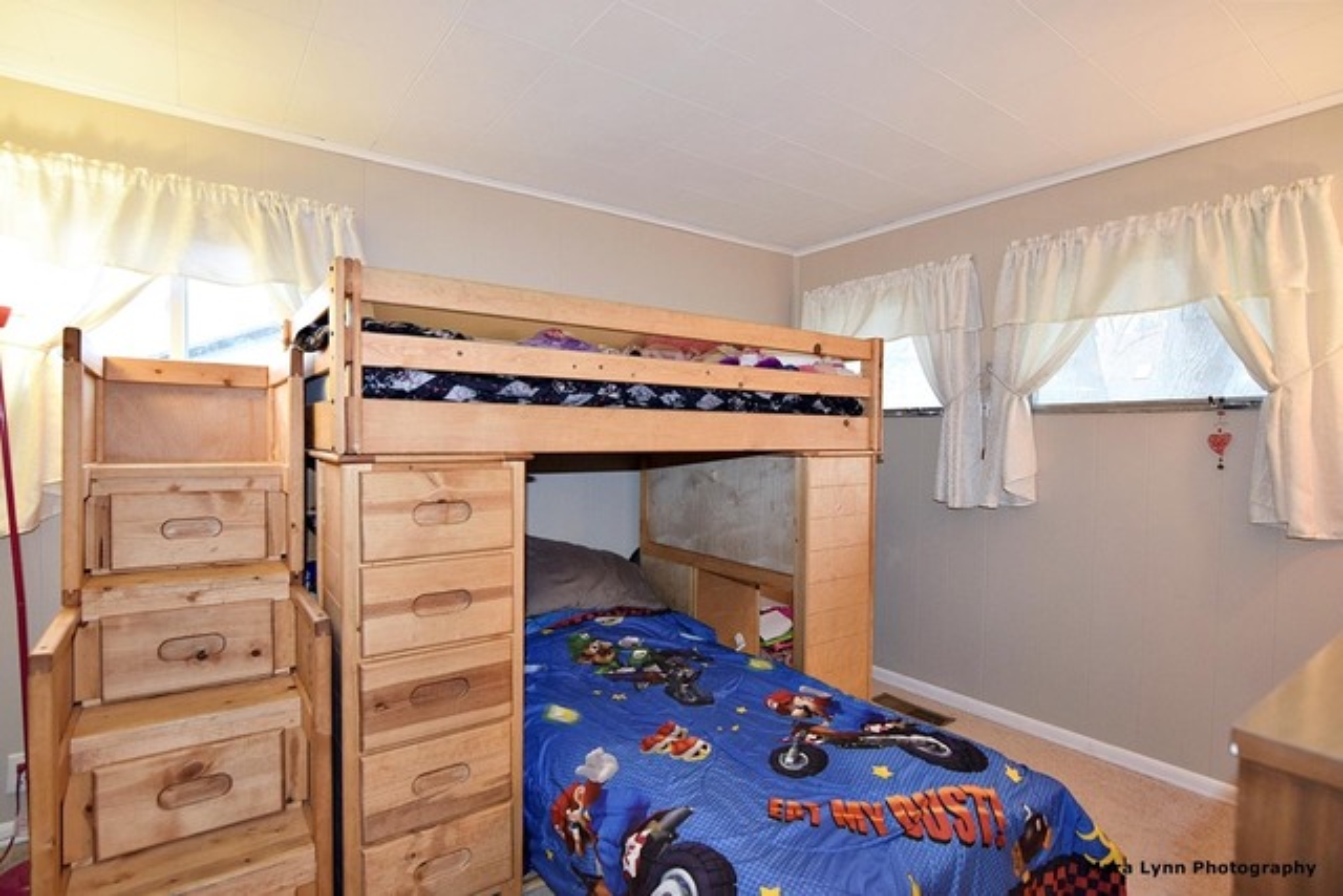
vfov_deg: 72.1
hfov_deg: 95.0
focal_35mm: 16
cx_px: 672
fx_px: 616
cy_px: 448
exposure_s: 1/60
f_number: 4
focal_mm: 11
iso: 800
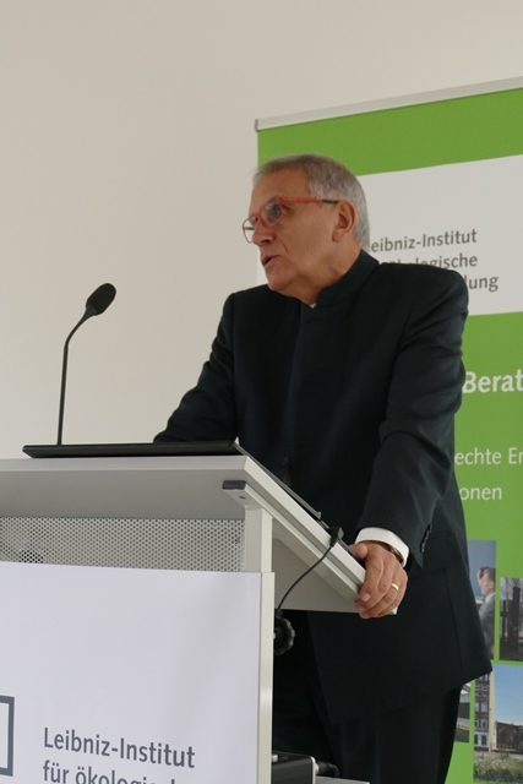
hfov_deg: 20.9
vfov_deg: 31.0
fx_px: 1416
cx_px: 262
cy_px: 392
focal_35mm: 65
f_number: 3.6
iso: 800
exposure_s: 1/80
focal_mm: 23.65
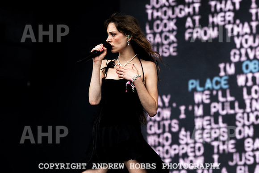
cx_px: 153
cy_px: 71
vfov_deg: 5.8
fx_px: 1697
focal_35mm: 236
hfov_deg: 8.7
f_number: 4.5
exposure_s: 1/2000
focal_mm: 200
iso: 640
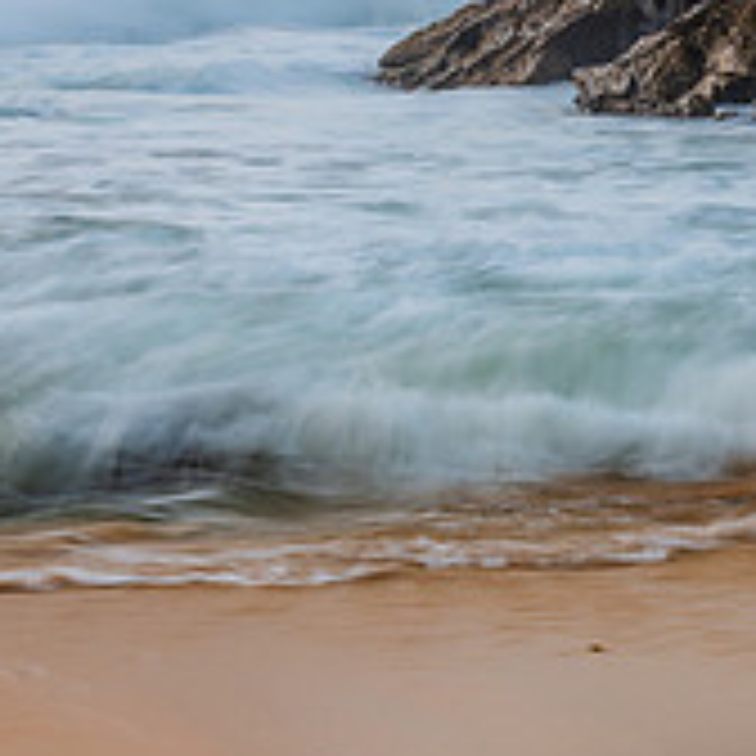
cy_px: 245
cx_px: 387
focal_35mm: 176
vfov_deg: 9.9
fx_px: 4349
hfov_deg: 9.9
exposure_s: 1/2.5
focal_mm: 58
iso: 40
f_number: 11
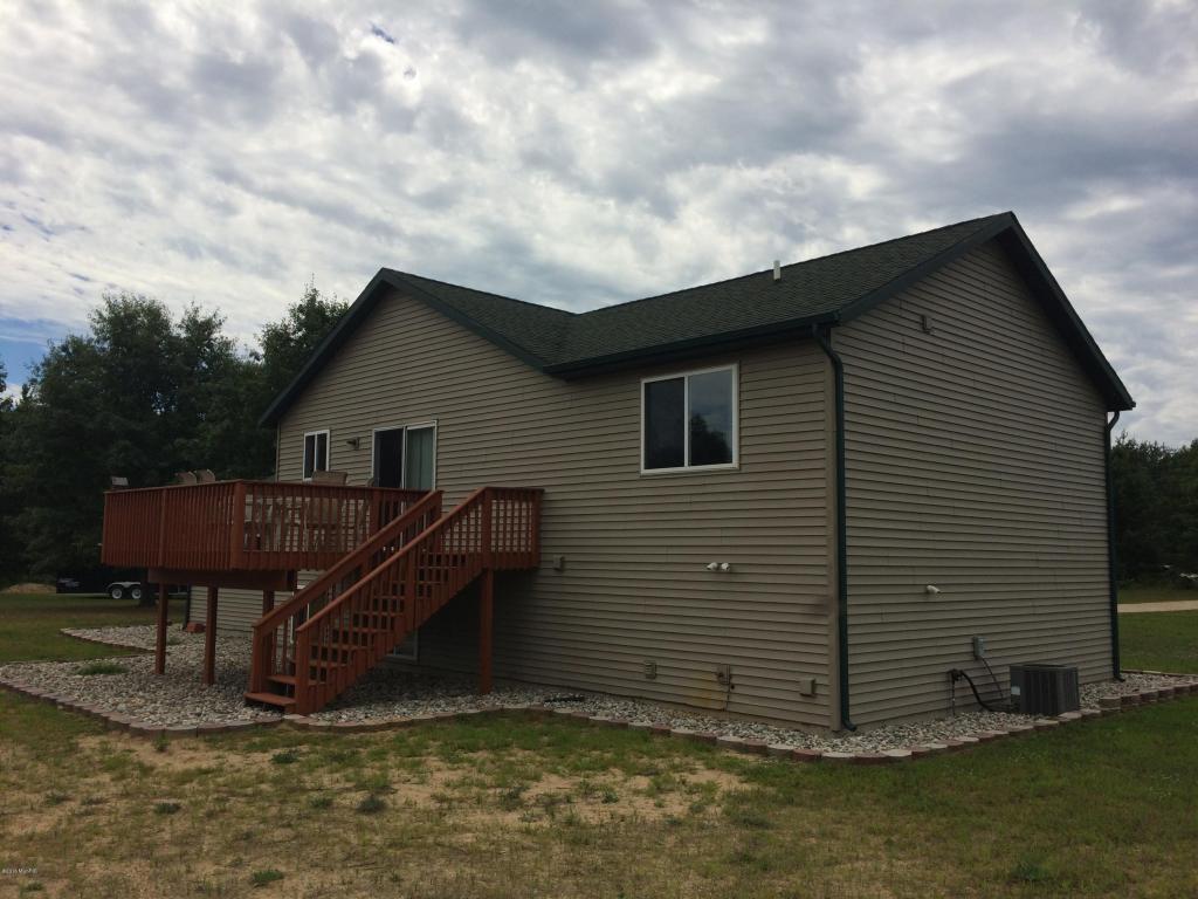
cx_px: 599
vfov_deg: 48.2
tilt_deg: +4.3
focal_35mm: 29
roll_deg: -0.1
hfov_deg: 61.7
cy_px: 450
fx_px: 1004
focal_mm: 4.15
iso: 32
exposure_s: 1/4115
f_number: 2.2
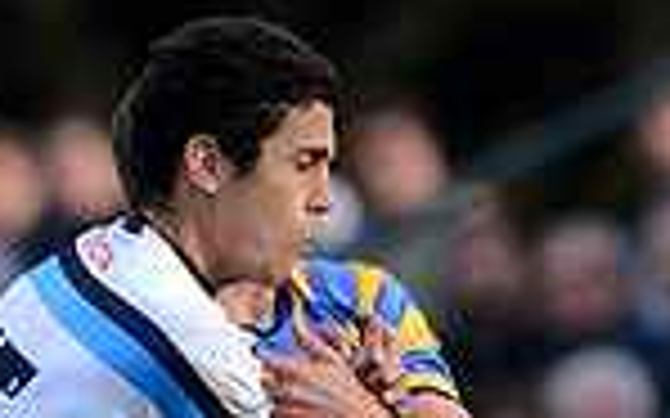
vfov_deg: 0.8
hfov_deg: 1.3
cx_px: 481
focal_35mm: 1670
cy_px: 856
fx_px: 30482
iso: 800
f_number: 4
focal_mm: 420
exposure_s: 1/1600
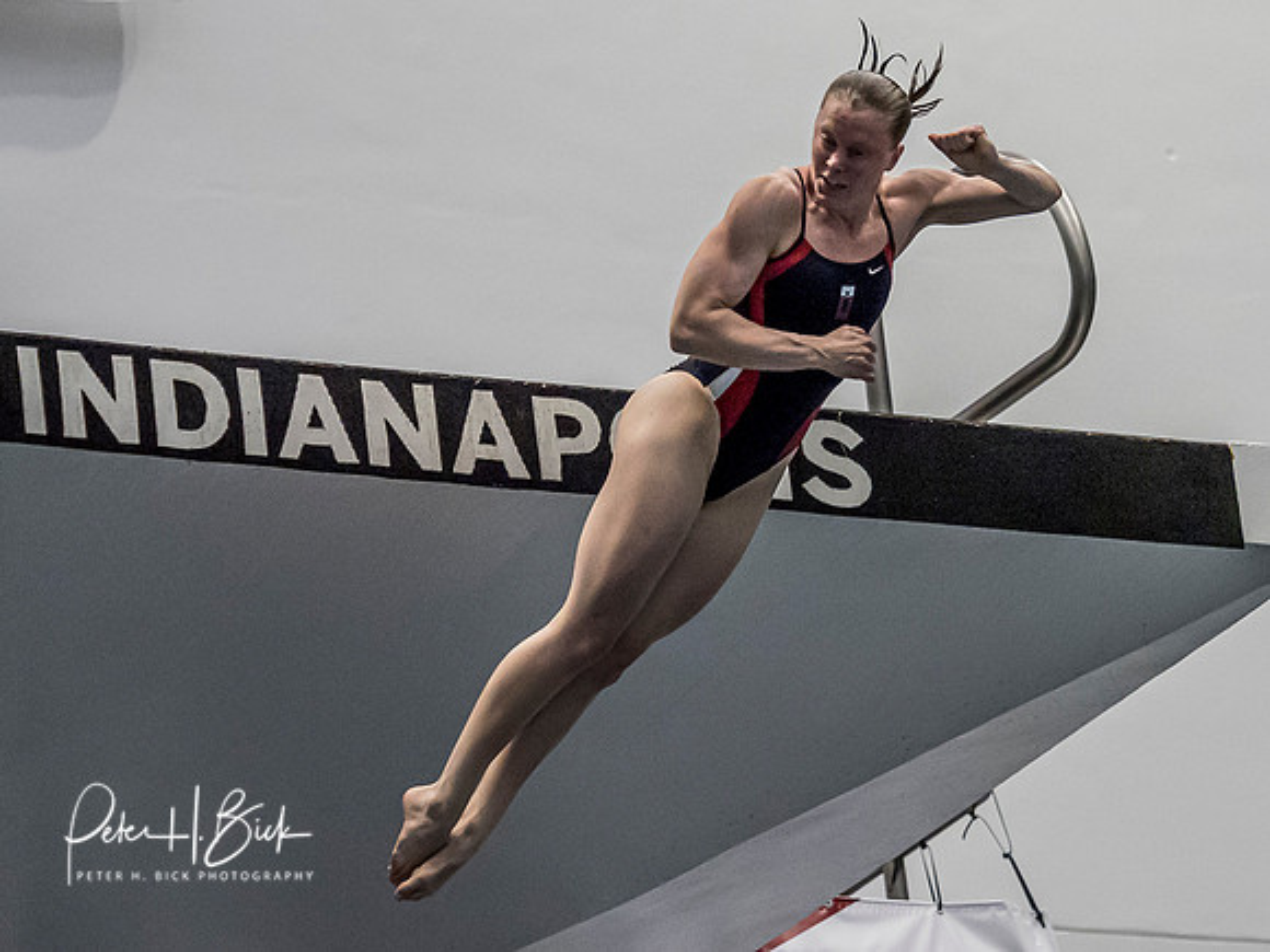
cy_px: 263
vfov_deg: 4.4
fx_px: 12310
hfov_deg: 5.9
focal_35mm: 336
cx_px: 739
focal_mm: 100
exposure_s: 1/1600
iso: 4000
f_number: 2.8
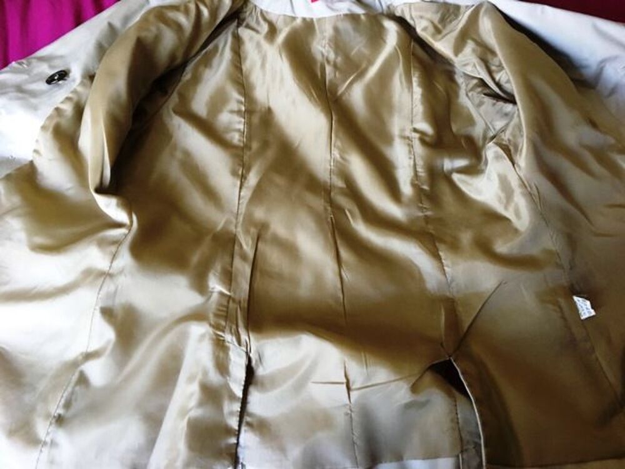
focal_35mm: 29
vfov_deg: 48.2
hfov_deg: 61.7
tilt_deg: -65.1
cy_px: 234
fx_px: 524
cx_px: 312
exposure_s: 1/20
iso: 200
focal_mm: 4.15
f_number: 2.2
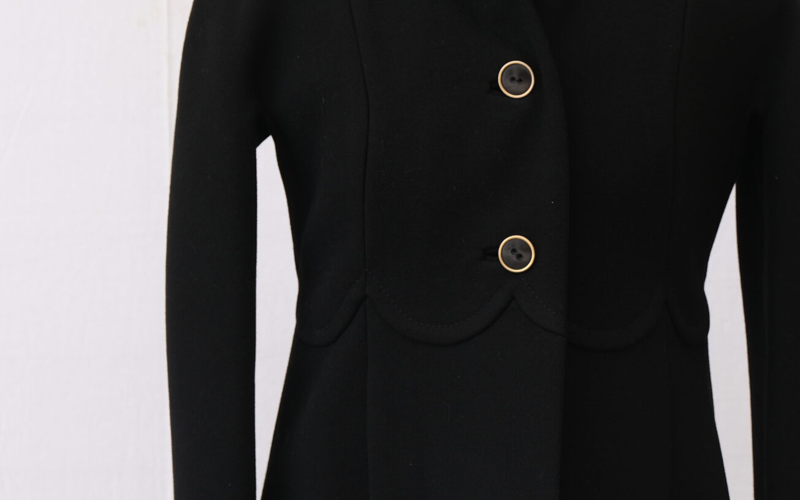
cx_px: 518
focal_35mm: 166
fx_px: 3618
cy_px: 482
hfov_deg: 12.6
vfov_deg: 7.9
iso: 320
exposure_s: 1/125
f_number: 5.6
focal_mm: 55
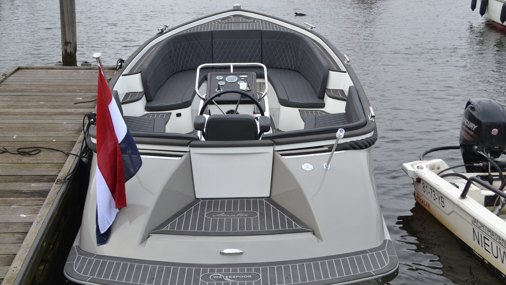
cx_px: 255
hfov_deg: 42.9
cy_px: 164
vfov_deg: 24.9
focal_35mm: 48
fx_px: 644
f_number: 5.6
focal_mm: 30
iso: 220
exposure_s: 1/125
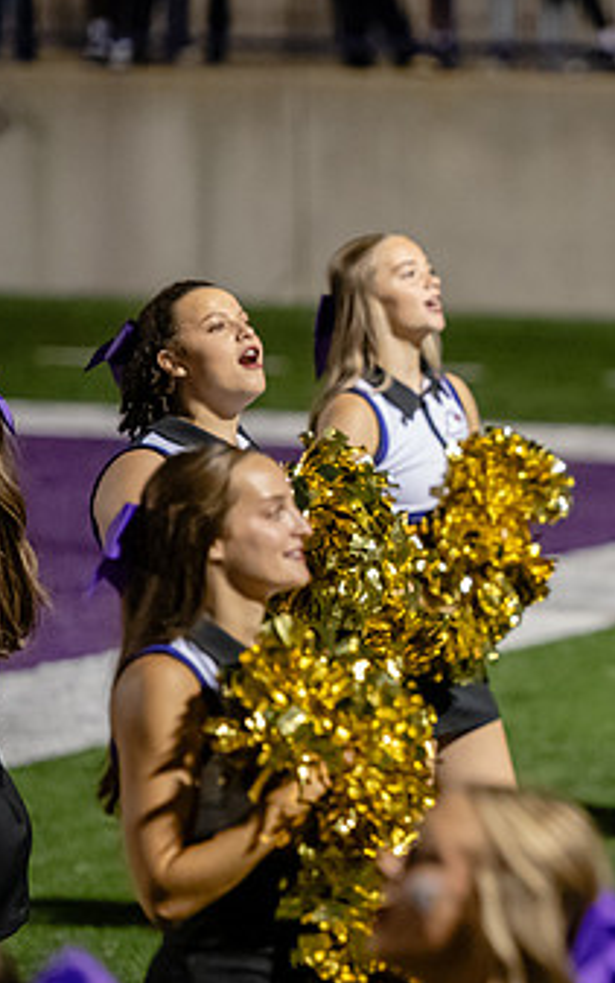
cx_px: 691
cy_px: 486
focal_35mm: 307
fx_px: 8222
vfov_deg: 6.8
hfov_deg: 4.3
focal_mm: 175
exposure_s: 1/500
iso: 4000
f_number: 3.2
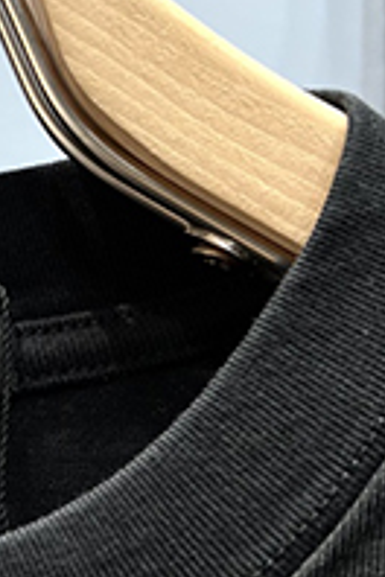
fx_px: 1492
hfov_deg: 13.8
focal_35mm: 93
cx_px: -204
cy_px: 163
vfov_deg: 21.8
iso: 50
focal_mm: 5.7
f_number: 1.5
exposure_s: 1/991
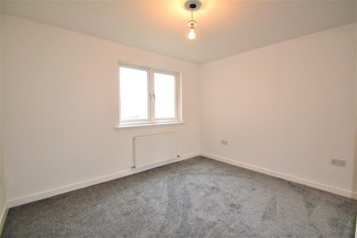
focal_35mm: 15
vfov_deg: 77.3
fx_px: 149
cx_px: 178
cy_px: 119
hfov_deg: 100.4
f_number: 3.5
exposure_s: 1/60
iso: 720
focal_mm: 10
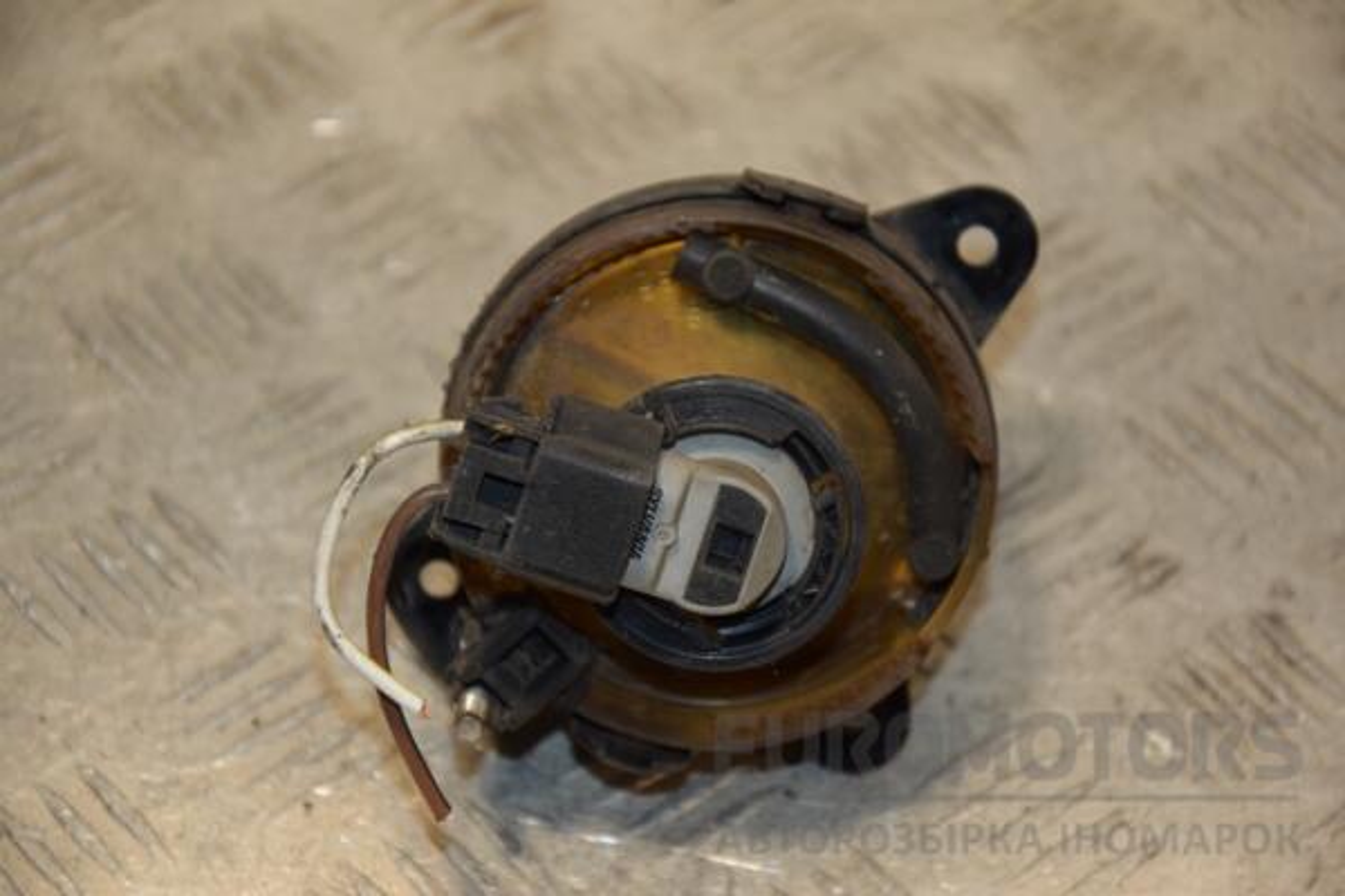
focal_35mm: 138
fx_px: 5155
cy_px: 448
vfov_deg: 9.9
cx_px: 672
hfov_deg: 14.9
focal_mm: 92
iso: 800
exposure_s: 1/200
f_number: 5.6
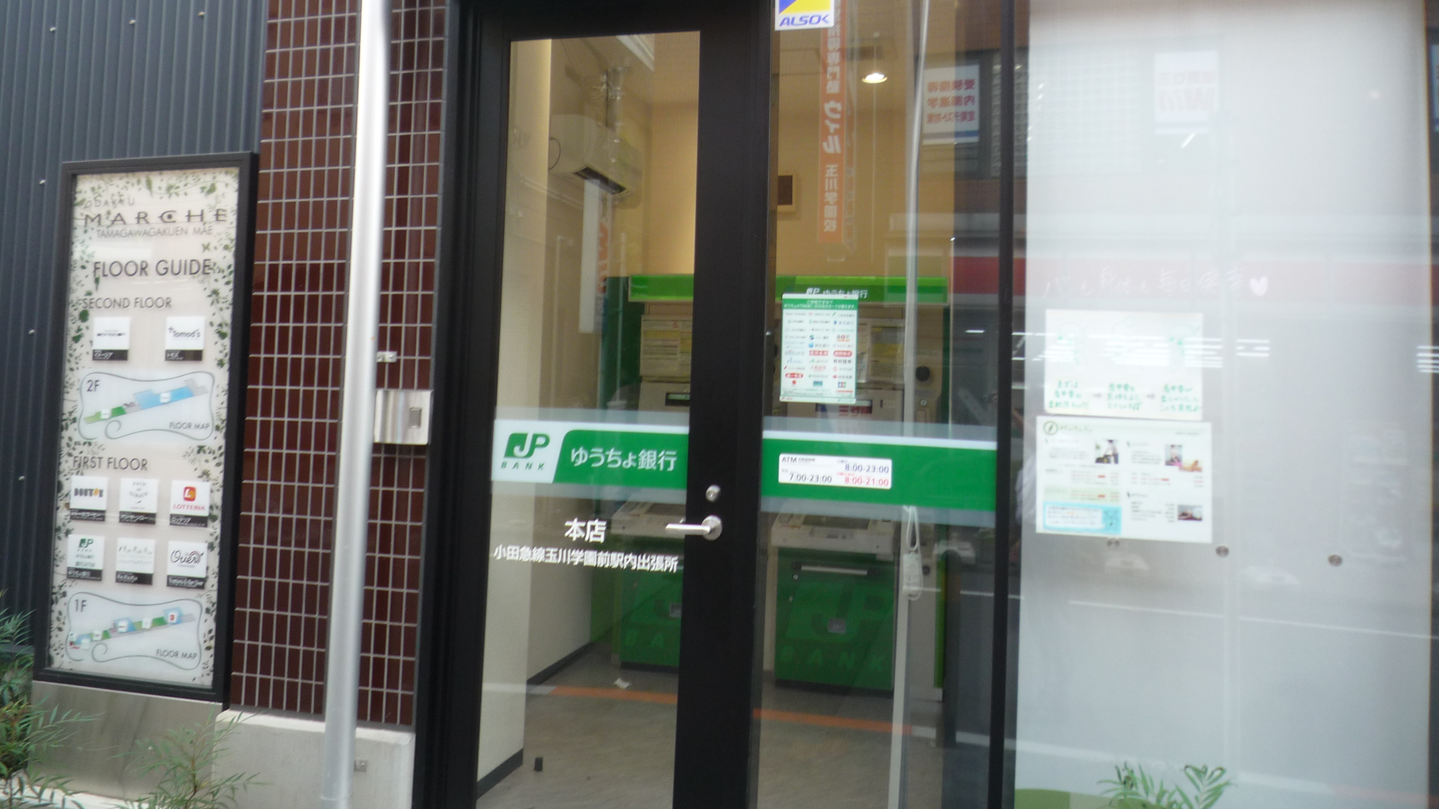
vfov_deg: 41.0
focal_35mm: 28
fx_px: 1068
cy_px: 269
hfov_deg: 67.9
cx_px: 723
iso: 100
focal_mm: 4.4
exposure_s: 1/60
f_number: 2.8
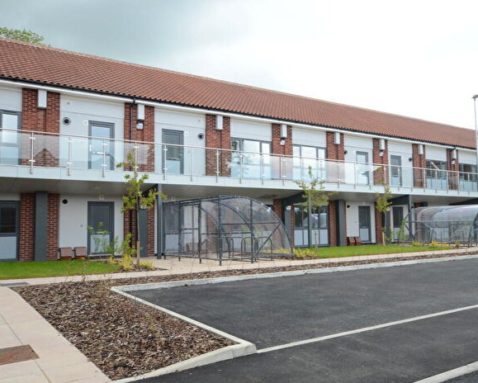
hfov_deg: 52.6
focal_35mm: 34
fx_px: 481
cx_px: 278
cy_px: 192
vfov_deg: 43.4
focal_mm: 20
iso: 250
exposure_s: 1/30
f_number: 13
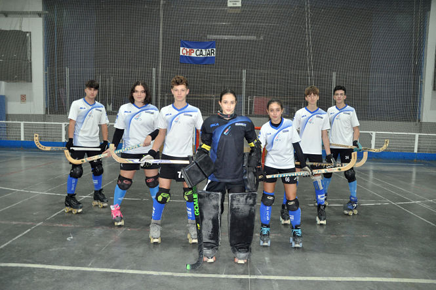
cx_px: 218
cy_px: 145
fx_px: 363
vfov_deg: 43.5
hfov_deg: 62.0
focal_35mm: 30
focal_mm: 20
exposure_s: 1/60
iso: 800
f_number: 3.5
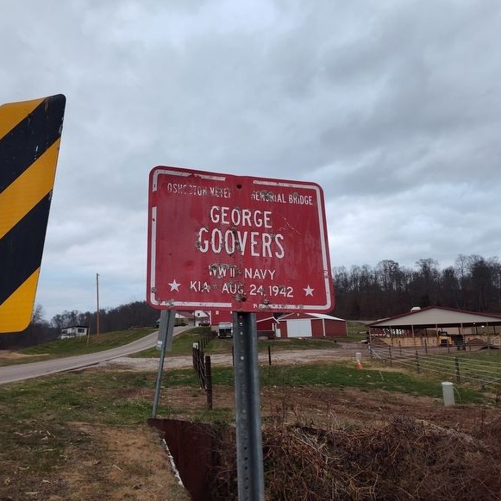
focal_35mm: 28
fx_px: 458
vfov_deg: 57.3
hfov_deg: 56.8
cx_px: 195
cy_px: 249
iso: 513
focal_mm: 5.56
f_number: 1.8
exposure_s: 1/120
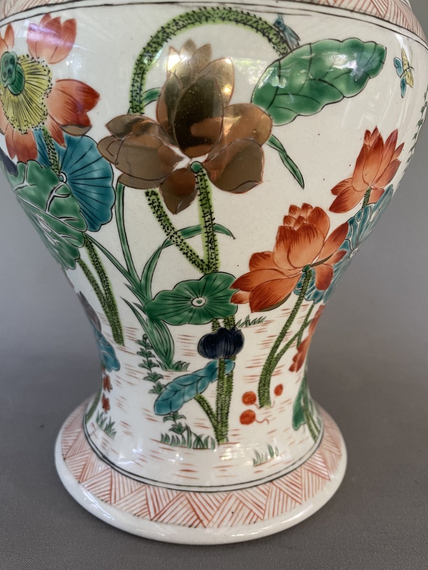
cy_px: 285
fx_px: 429
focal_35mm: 26
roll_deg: -1.7
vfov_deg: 67.3
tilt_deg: -15.2
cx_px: 214
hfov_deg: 53.1
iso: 250
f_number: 1.6
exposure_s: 1/60
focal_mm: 4.2
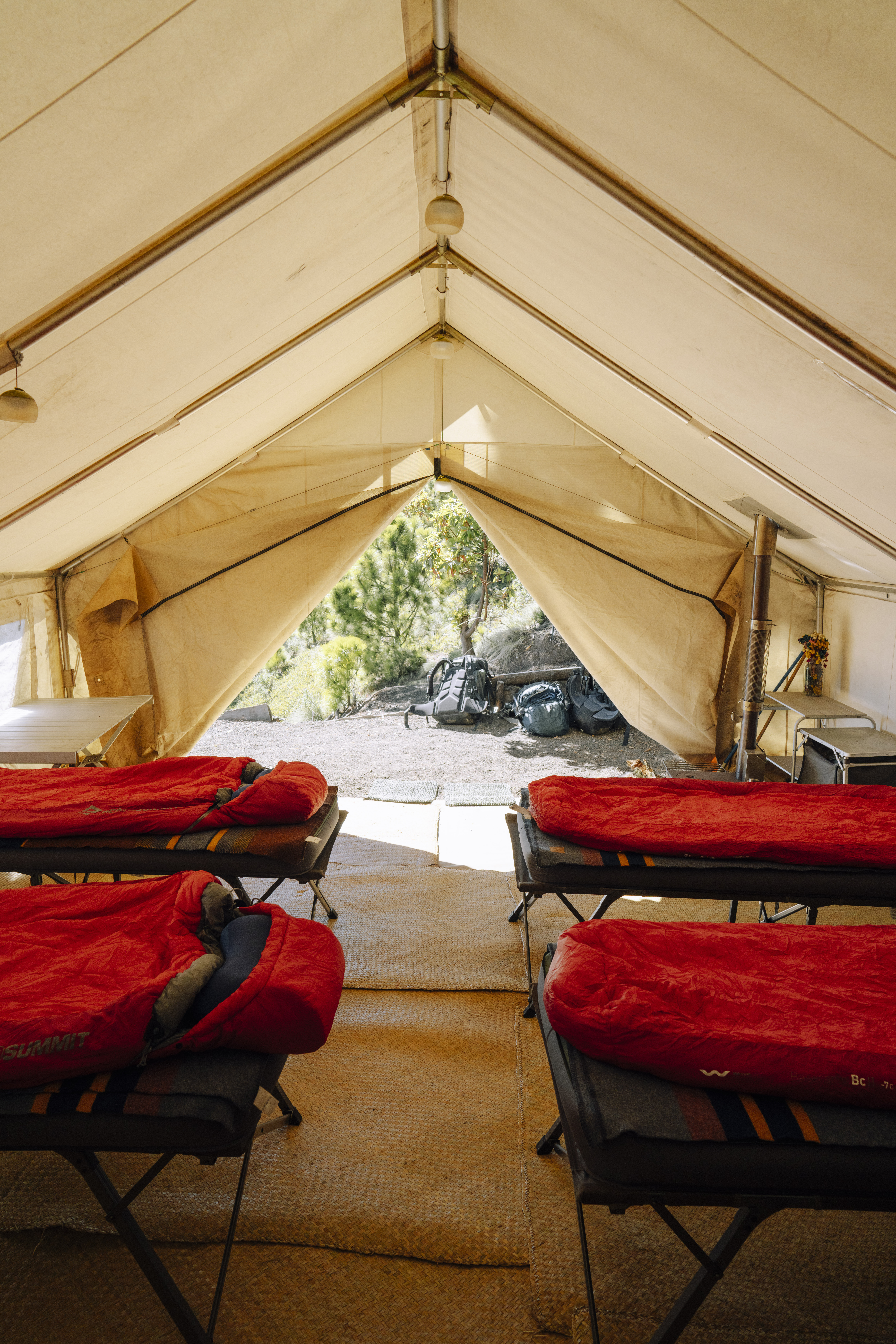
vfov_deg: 73.7
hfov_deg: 53.1
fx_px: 896
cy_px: 672
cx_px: 448
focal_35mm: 24
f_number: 5.6
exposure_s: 1/500
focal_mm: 24
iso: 400
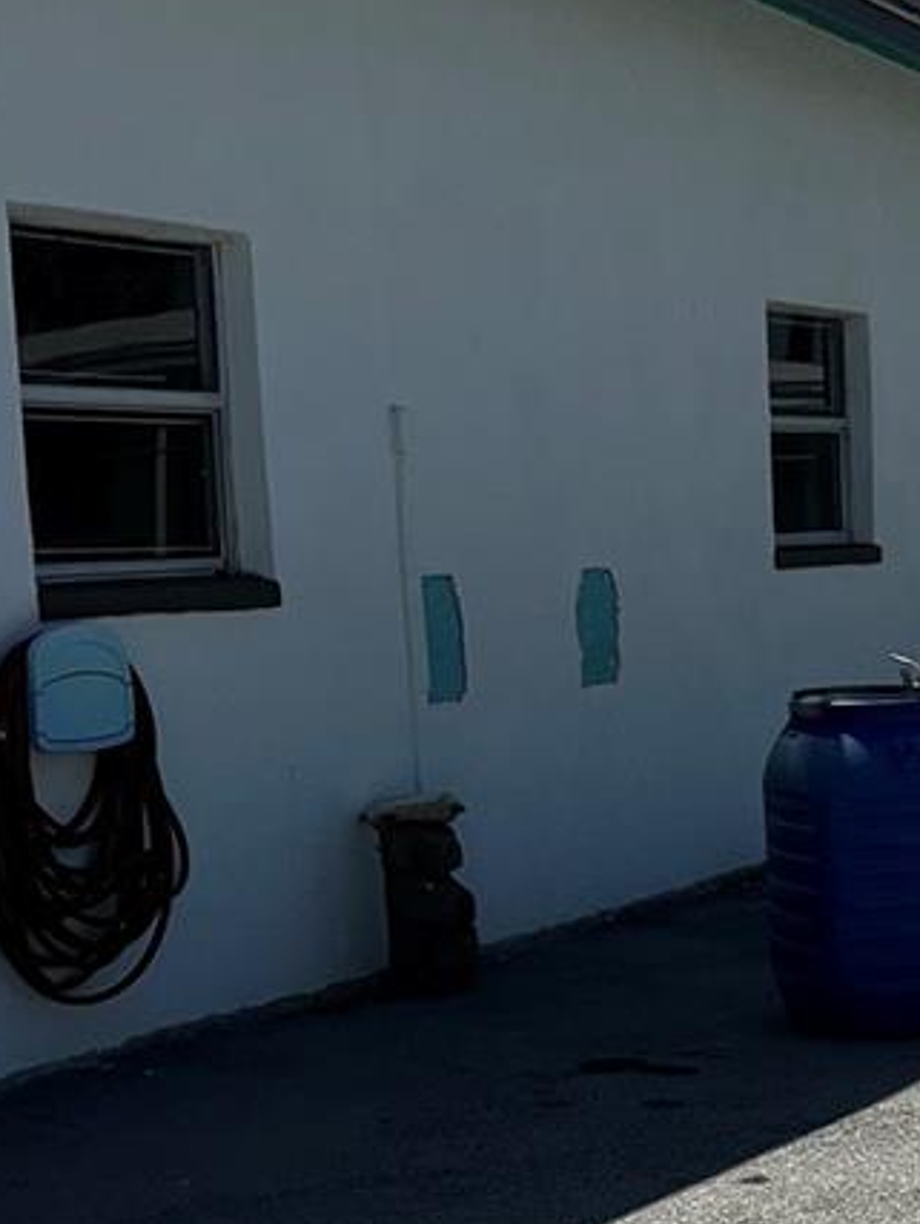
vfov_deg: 26.2
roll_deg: +1.0
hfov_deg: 19.1
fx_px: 2583
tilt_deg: -8.5
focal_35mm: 73
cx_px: 1089
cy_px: 963
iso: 32
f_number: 1.5
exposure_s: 1/10309
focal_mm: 5.7
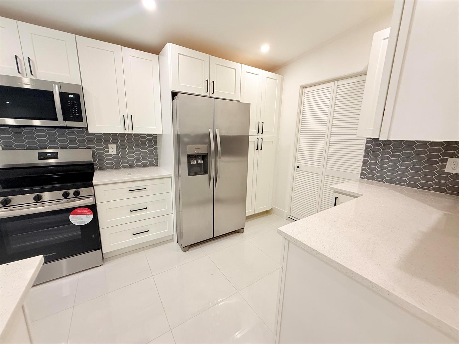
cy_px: 172
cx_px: 230
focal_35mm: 14
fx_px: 186
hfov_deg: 102.1
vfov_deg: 85.7
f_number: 2.2
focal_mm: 2.22
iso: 250
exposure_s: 1/120
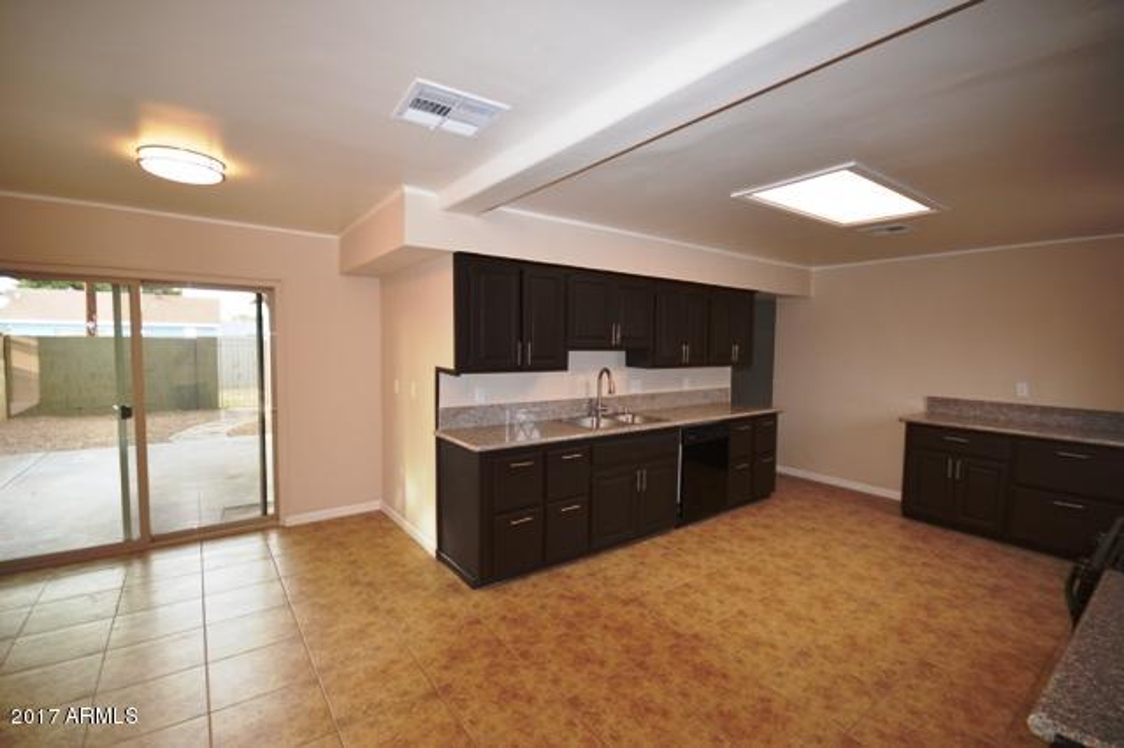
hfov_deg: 100.4
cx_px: 562
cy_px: 374
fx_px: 468
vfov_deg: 77.3
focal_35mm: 15
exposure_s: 1/80
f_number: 4
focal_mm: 10
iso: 400
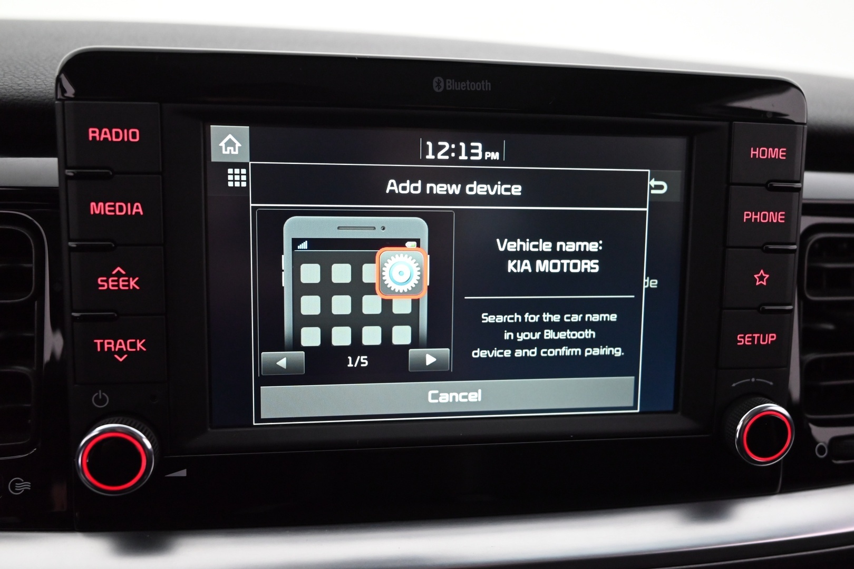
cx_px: 427
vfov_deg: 43.0
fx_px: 723
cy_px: 284
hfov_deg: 61.1
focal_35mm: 30
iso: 4000
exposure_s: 1/60
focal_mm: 30.5
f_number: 4.8
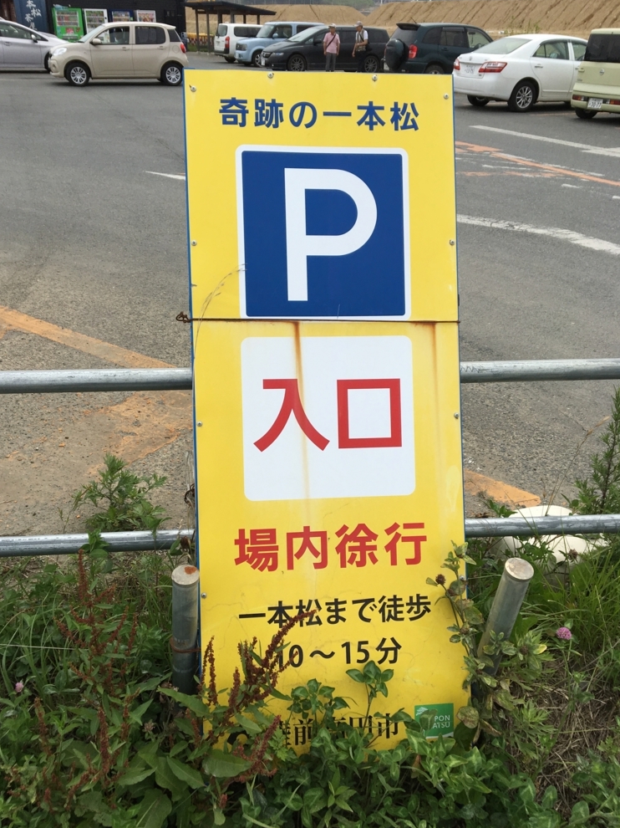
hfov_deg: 46.8
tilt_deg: -29.7
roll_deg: -1.0
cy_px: 426
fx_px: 717
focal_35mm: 30
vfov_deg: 60.0
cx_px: 302
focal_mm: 4.15
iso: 25
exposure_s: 1/1832
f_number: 2.2
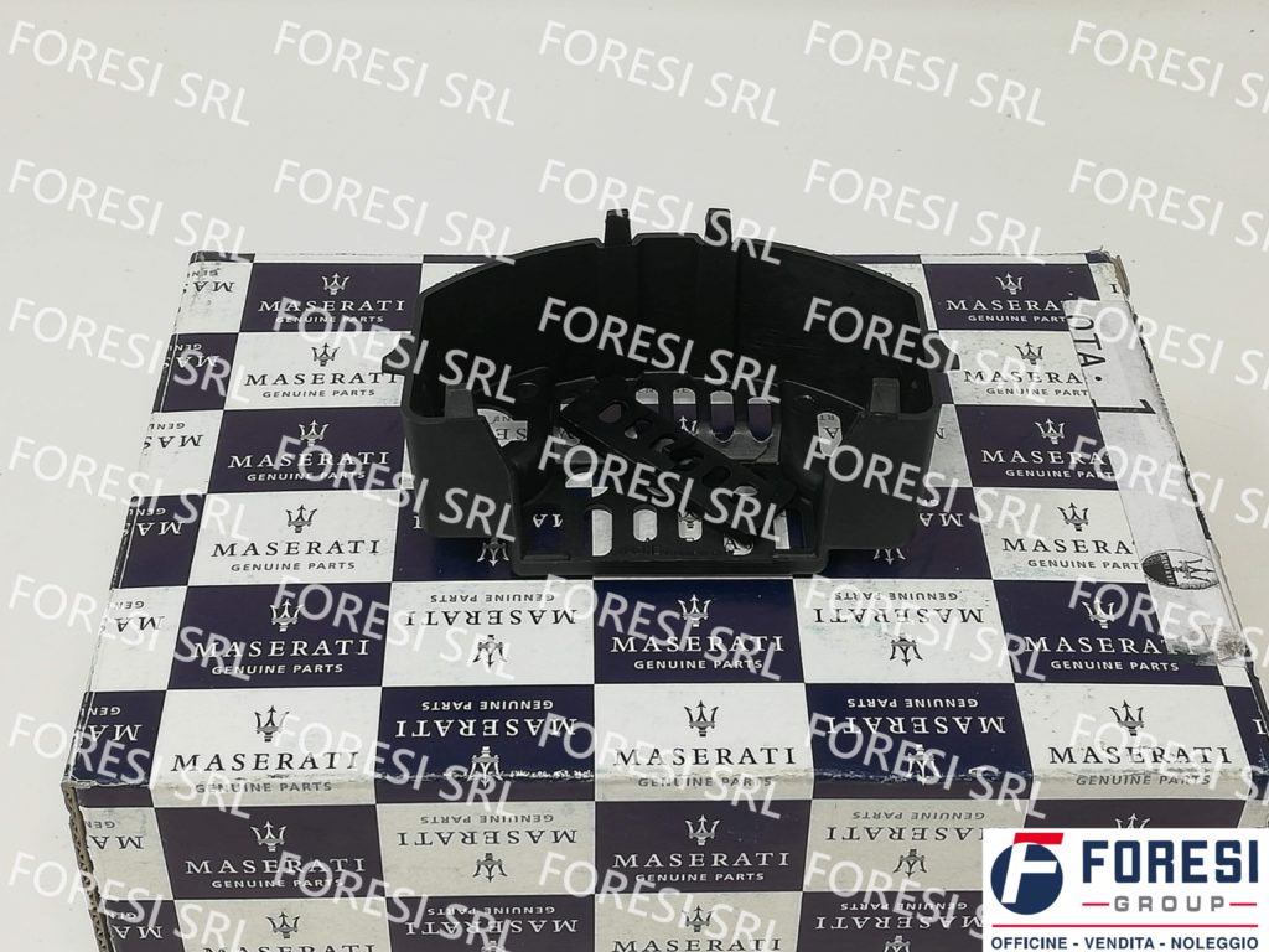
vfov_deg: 26.6
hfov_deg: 34.9
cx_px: 634
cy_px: 476
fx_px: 2016
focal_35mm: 55
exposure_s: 1/120
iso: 80
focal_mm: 3.81
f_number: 2.2
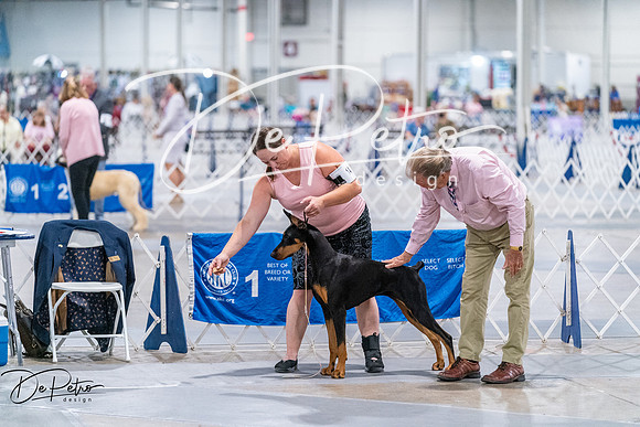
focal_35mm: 148
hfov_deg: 13.9
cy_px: 214
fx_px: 2632
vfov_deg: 9.3
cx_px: 320
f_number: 3.2
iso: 6400
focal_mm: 148
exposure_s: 1/320
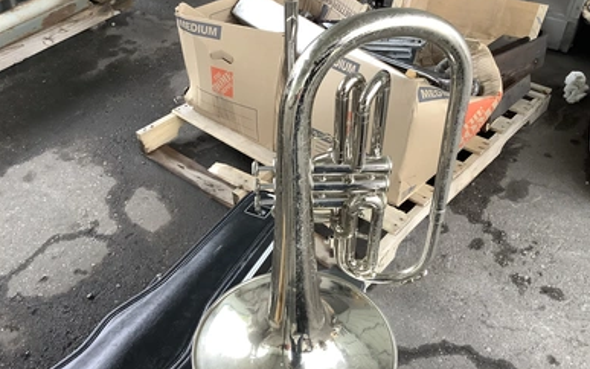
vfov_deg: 37.2
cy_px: 218
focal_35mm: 34
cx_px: 297
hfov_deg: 56.7
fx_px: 547
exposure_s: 1/60
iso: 100
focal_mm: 3.3
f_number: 2.4
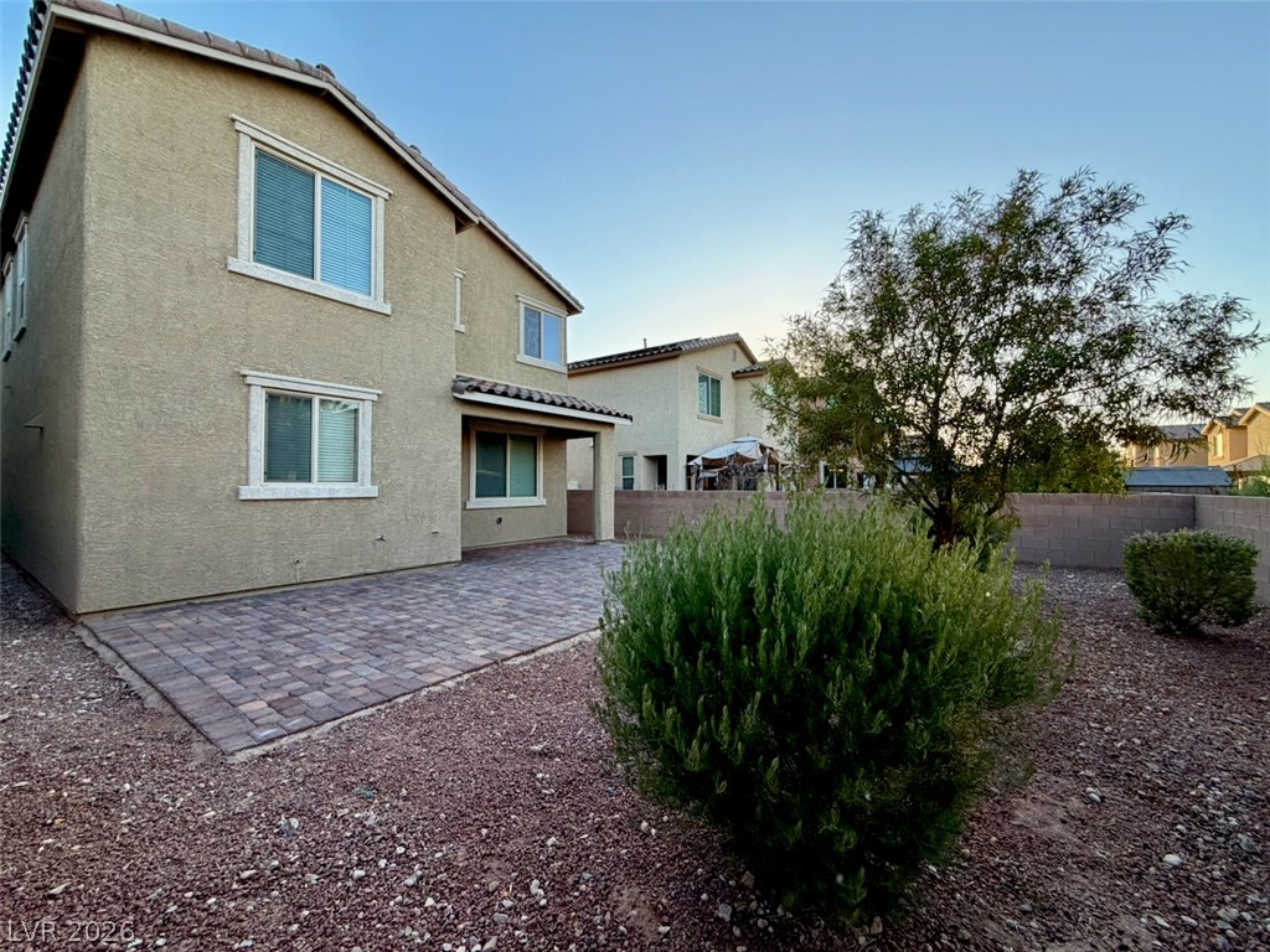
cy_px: 476
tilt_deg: -0.2
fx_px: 514
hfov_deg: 102.1
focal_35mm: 14
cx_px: 635
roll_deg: +0.2
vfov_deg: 85.7
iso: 50
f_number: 2.2
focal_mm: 2.22
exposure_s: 1/282
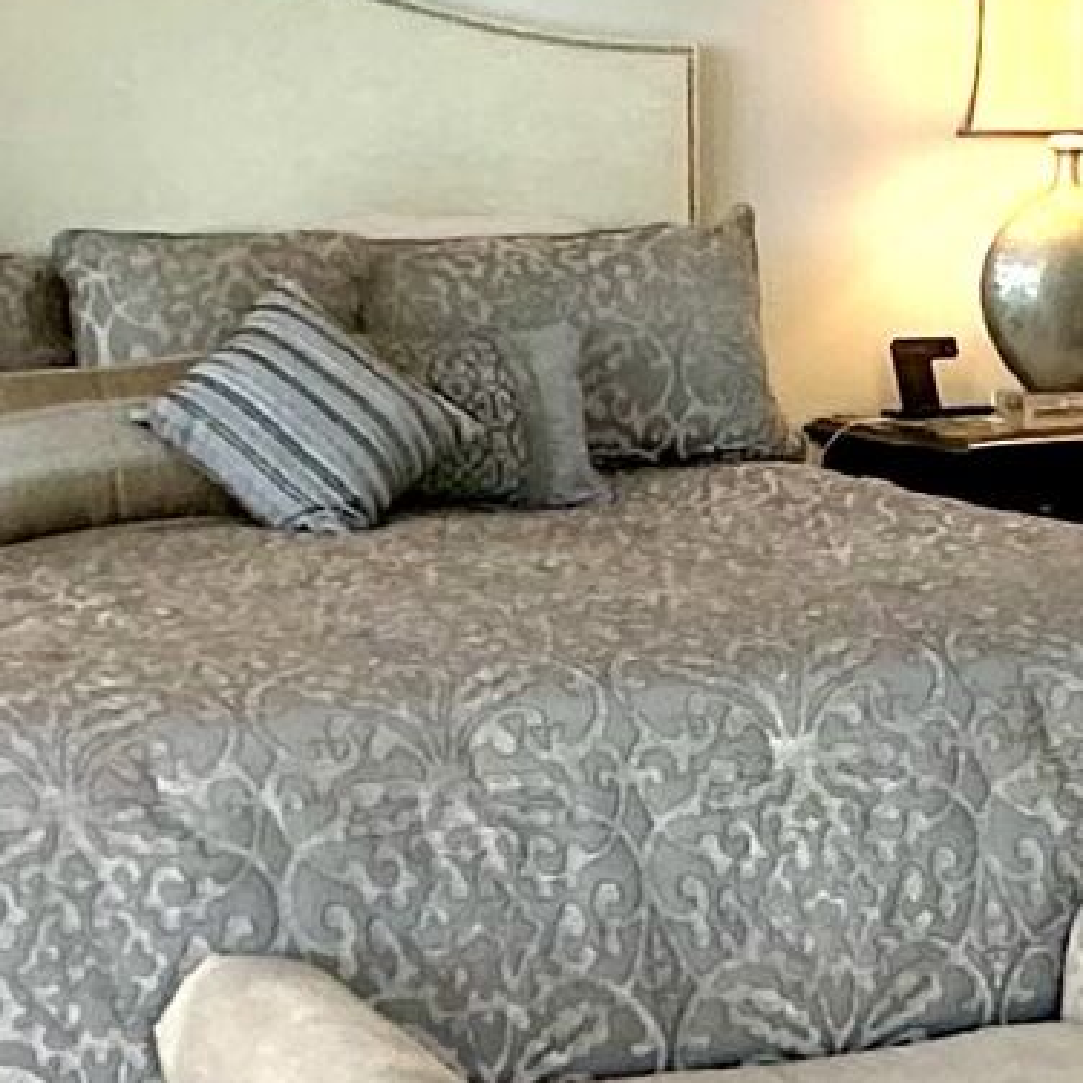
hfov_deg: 17.2
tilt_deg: -8.0
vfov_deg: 17.2
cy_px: 467
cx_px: 714
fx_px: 3575
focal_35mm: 101
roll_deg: +0.2
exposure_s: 1/60
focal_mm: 2.22
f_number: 2.2
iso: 250
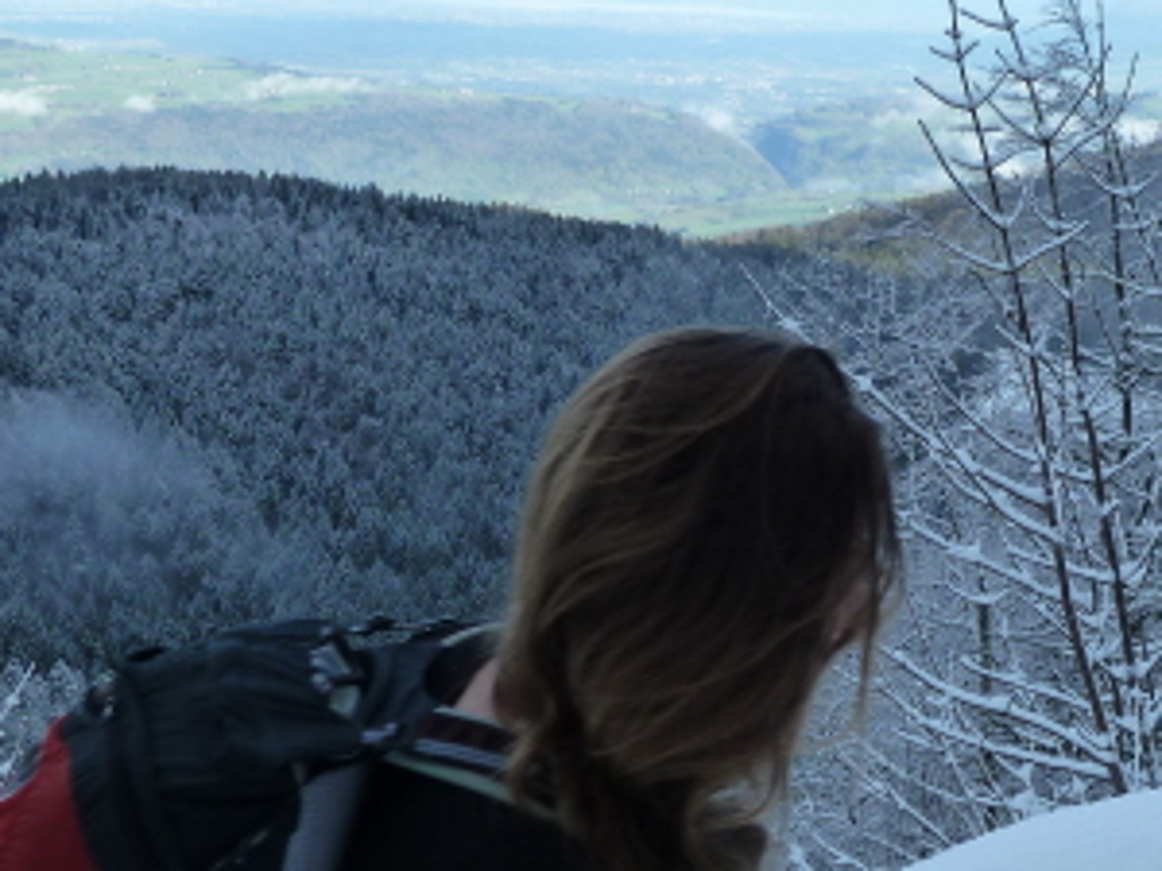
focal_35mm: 74
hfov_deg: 26.2
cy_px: 480
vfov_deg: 19.9
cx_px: 765
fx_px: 2484
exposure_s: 1/200
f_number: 4
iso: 125
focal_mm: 5.7
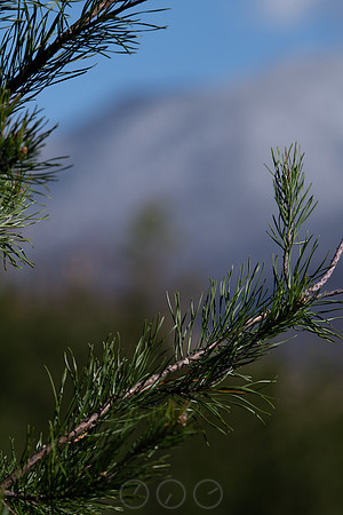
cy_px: 258
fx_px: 4287
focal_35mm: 300
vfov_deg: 6.9
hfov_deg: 4.6
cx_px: 172
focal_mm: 300
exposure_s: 1/1600
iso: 400
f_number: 8
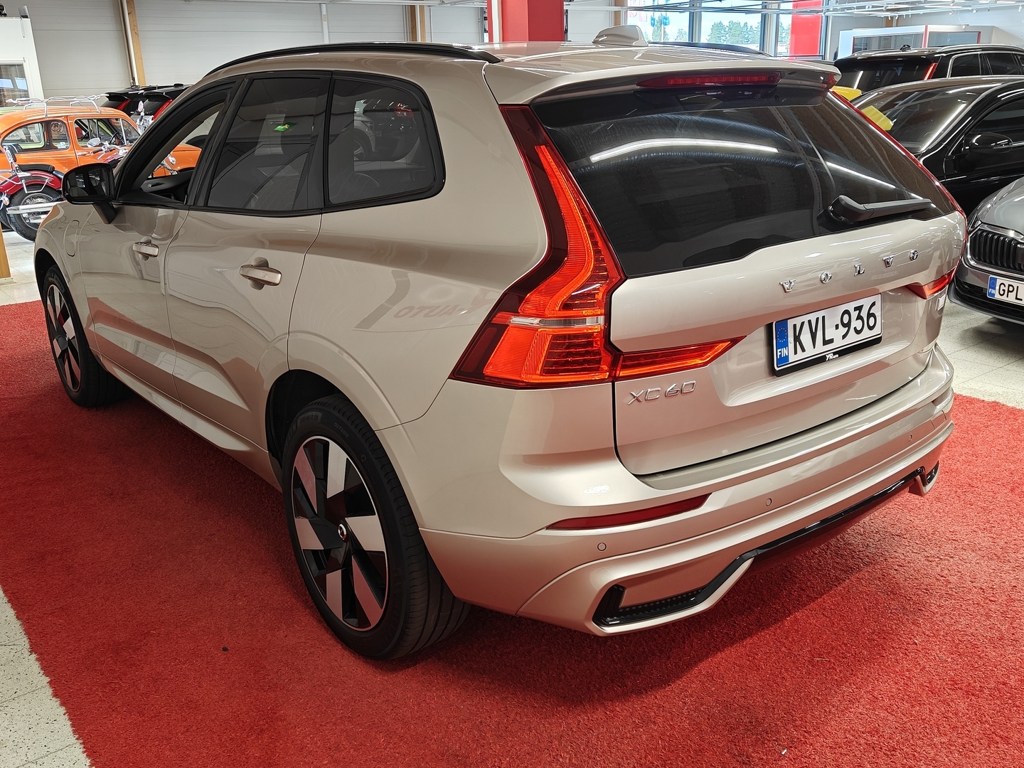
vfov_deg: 44.2
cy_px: 384
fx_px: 947
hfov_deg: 56.8
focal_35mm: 32
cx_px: 512
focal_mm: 5.59
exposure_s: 1/63
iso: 64
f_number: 1.8
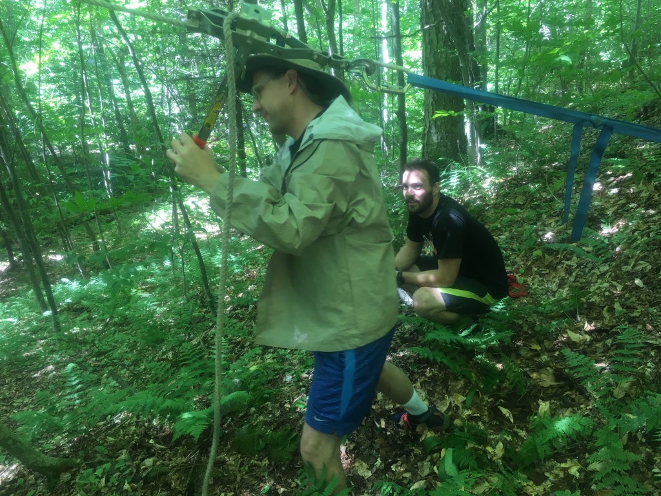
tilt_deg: -23.0
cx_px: 330
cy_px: 248
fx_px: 554
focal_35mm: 29
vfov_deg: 48.2
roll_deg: +0.2
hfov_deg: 61.7
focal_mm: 4.15
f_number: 2.2
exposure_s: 1/30
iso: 50
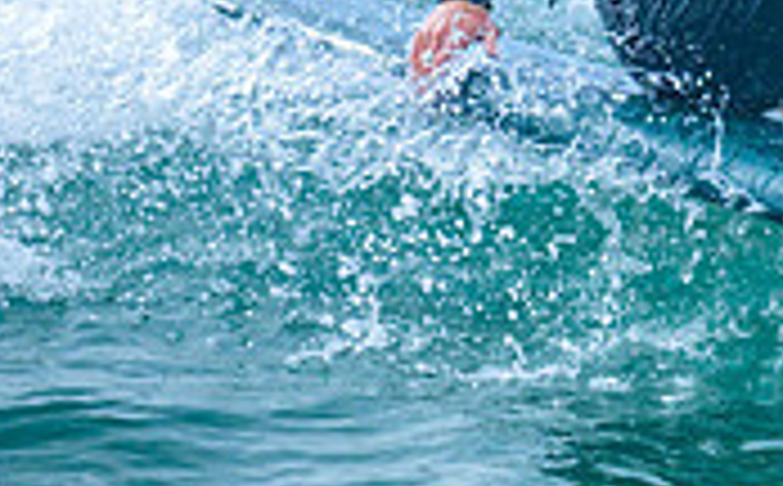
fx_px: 77163
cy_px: 80
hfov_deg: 0.6
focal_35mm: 3623
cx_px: 878
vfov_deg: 0.4
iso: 500
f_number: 6.3
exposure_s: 1/3200
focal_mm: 800
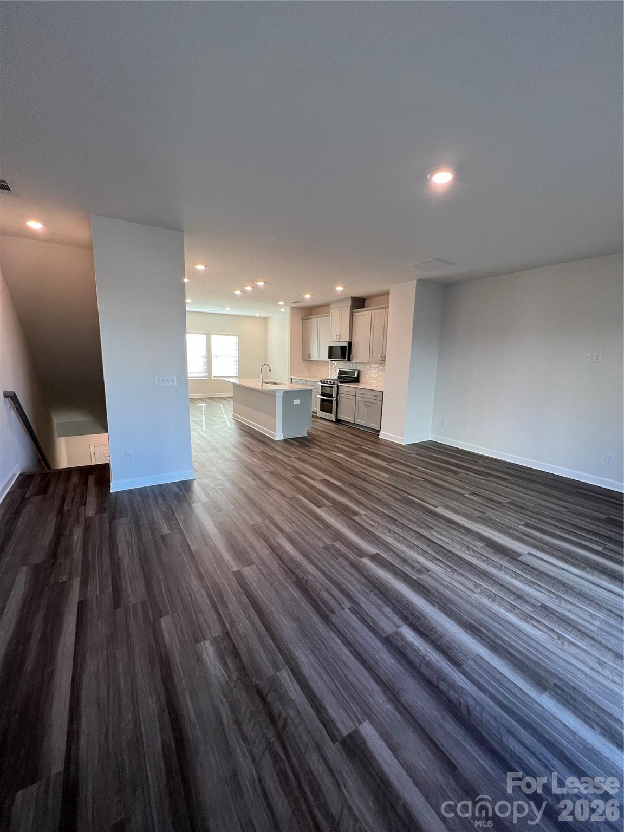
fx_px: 312
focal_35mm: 13
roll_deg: -1.3
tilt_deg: -9.4
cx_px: 312
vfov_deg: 106.2
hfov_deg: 89.9
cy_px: 416
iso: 125
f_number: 1.8
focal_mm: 1.57
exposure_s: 1/122
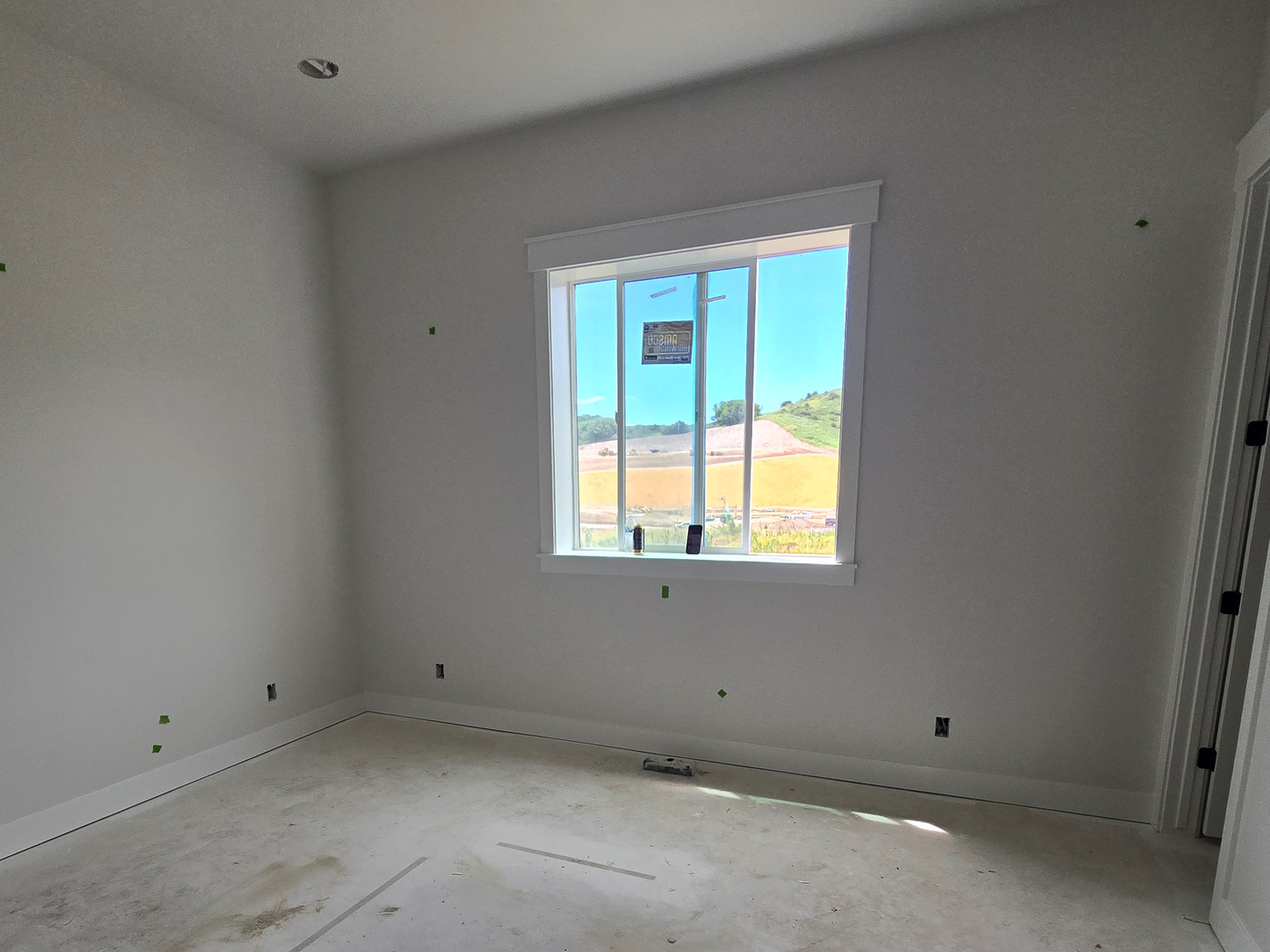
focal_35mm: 19
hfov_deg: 84.5
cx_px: 582
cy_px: 637
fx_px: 697
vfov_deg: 66.8
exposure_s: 1/288
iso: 50
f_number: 2.2
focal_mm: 2.2
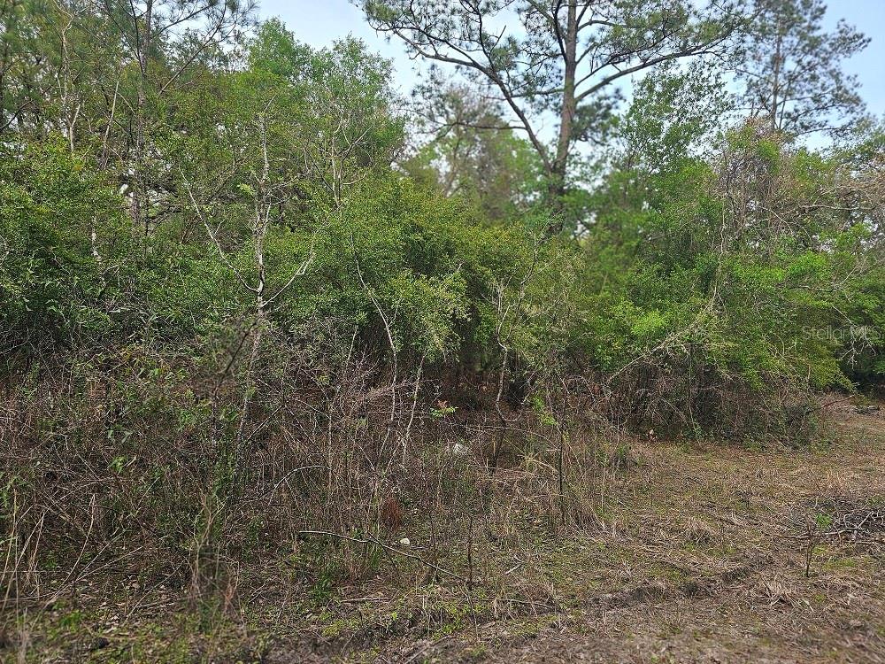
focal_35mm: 23
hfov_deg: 73.9
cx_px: 442
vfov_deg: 58.9
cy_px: 332
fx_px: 588
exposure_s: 1/120
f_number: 1.7
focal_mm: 6.3
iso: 12
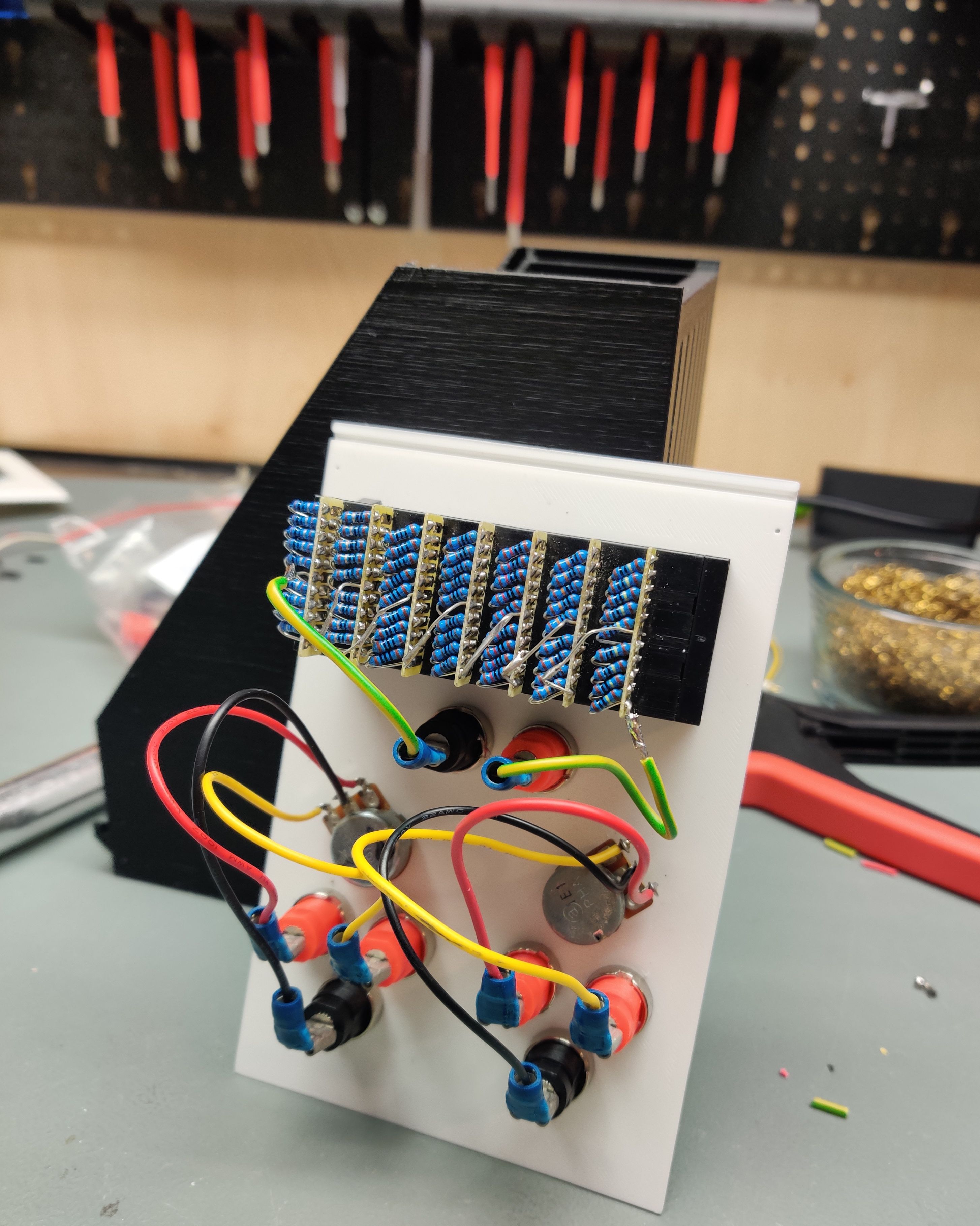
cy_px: 643
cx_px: 500
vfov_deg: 60.4
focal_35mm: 29
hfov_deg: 50.0
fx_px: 1051
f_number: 1.65
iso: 320
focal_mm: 4.75
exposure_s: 1/50
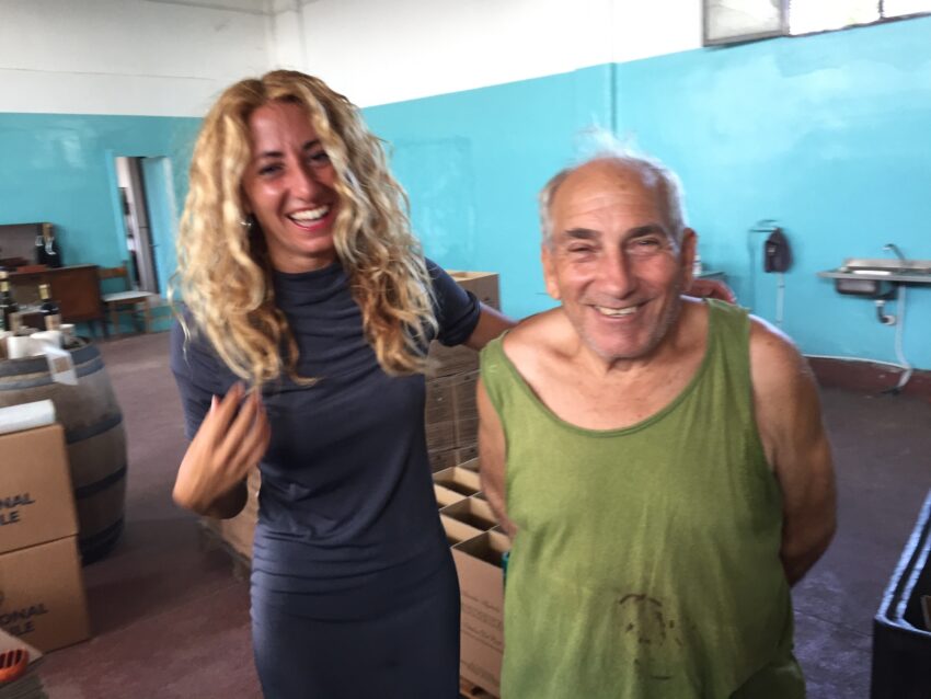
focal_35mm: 29
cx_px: 466
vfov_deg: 48.2
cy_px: 350
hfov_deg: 61.6
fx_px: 780
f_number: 2.2
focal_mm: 4.15
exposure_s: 1/33
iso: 100
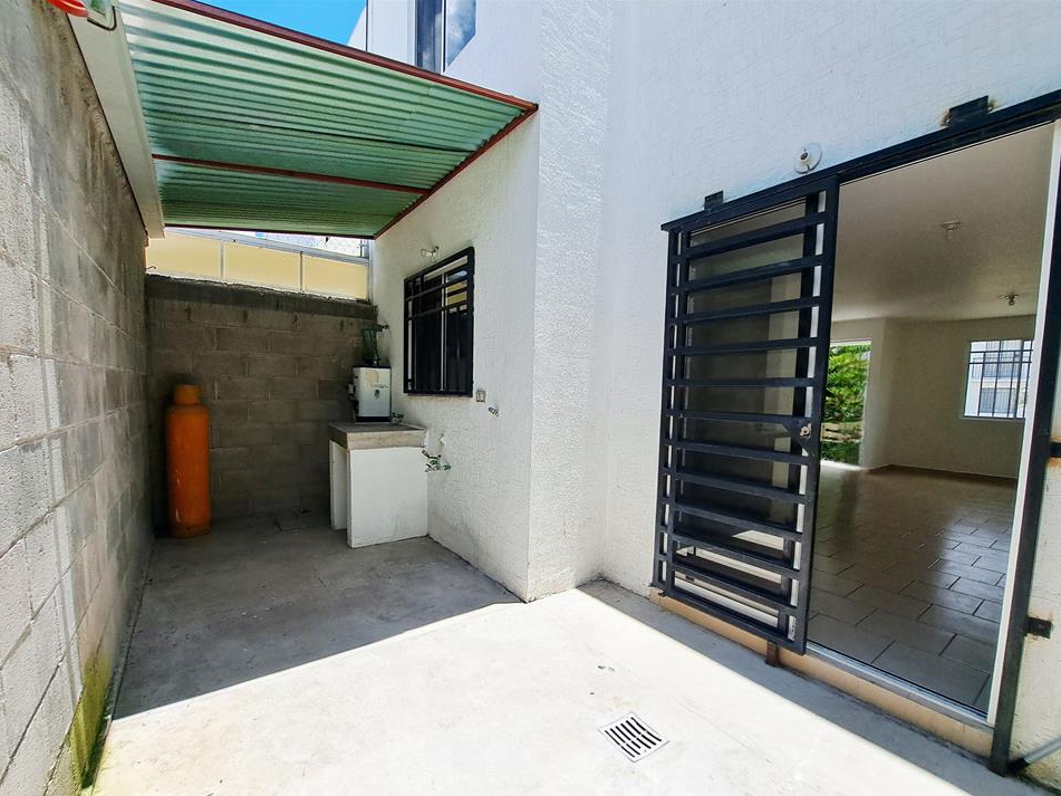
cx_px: 533
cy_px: 428
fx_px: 429
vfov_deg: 85.5
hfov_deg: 102.1
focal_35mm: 14
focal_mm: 1.74
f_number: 2.2
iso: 50
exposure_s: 1/1667
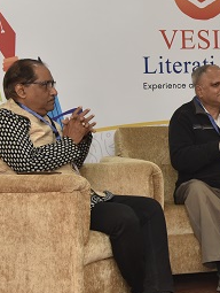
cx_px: 288
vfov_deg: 16.9
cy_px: 98
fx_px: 981
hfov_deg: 12.4
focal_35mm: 116
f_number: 5
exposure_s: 1/125
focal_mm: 44
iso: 500
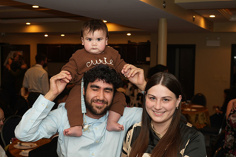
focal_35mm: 49
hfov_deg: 40.3
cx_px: 118
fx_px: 321
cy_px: 78
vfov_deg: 27.5
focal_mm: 49
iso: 400
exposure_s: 1/80
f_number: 6.3
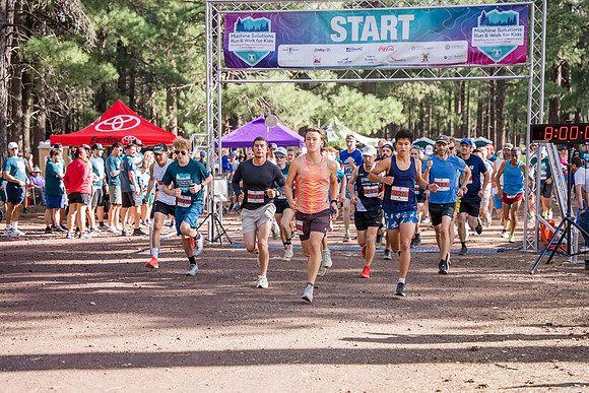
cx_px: 294
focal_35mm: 70
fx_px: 1145
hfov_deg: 28.8
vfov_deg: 19.5
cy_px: 196
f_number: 3.2
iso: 500
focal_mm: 70
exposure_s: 1/1250
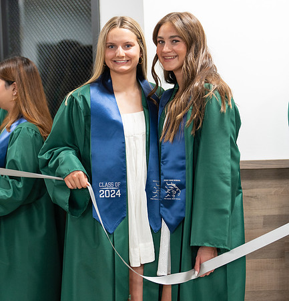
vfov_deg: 25.1
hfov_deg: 24.2
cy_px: 139
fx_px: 675
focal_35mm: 70
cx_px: 141
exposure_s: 1/320
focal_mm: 50
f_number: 1.2
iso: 800
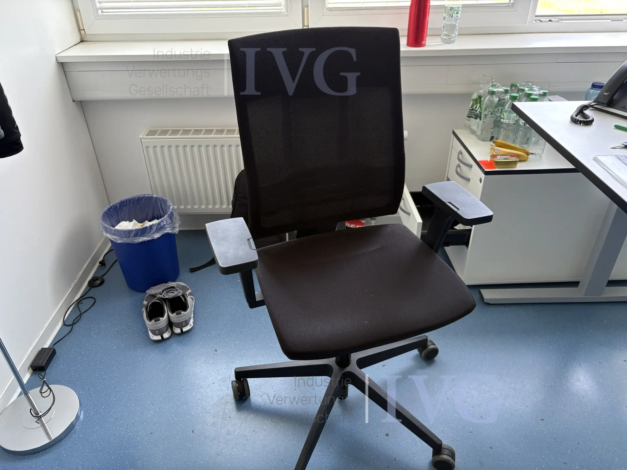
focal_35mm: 26
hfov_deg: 67.3
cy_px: 235
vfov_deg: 53.1
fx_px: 471
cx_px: 314
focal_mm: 5.96
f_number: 1.6
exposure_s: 1/121
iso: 125
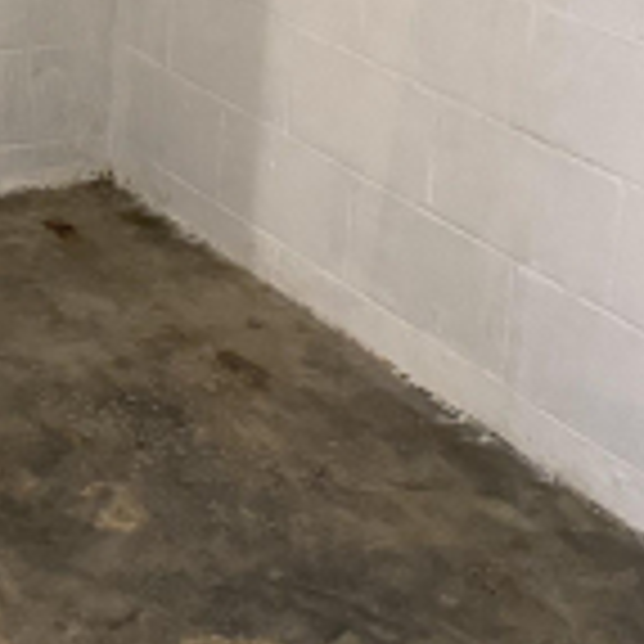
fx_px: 2084
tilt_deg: -13.7
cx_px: -101
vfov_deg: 17.1
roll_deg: -0.6
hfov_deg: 16.9
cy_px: -45
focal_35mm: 99
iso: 800
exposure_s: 1/60
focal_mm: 6.76
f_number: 1.78
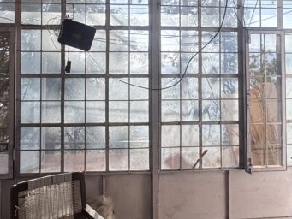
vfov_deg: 33.5
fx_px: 354
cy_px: 50
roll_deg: +0.0
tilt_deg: +4.5
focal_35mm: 42
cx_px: 121
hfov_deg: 44.6
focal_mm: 2.22
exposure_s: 1/1006
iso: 40
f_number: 2.2
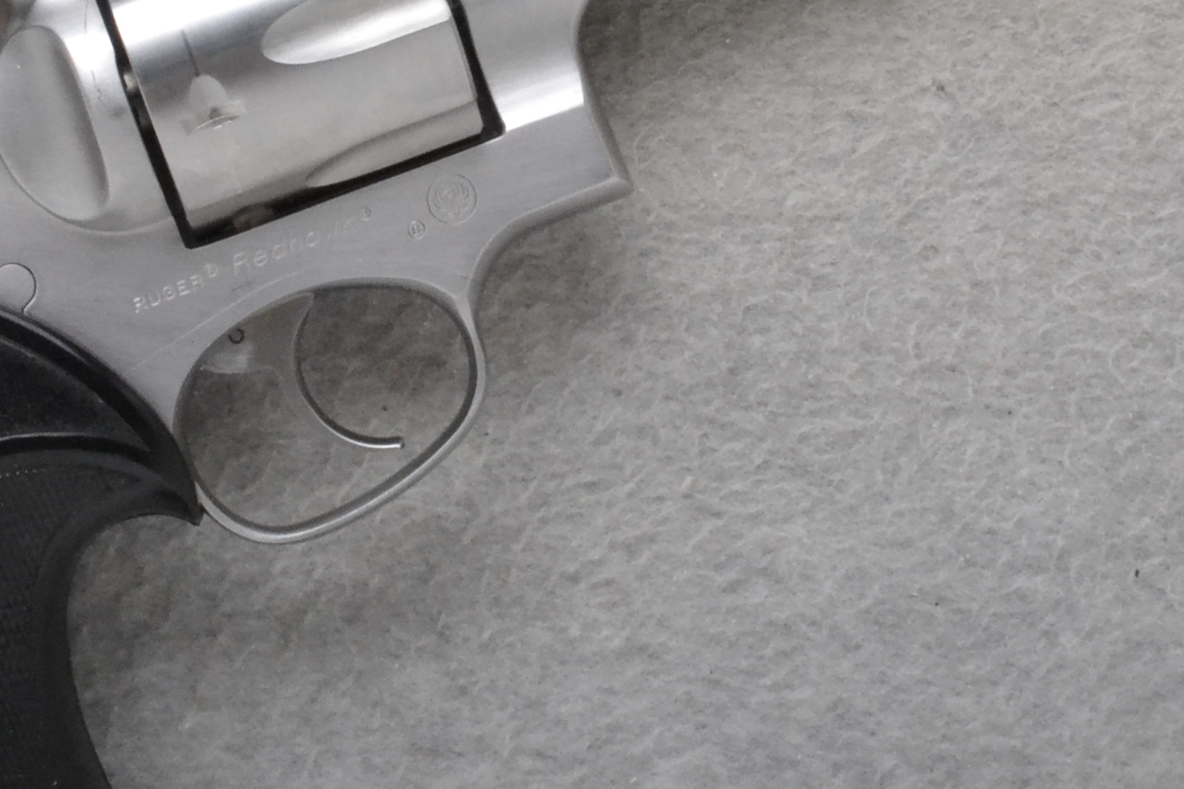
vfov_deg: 12.6
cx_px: 407
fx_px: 3552
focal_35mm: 108
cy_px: 155
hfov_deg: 18.9
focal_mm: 28
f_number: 20
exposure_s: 1/160
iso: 3200
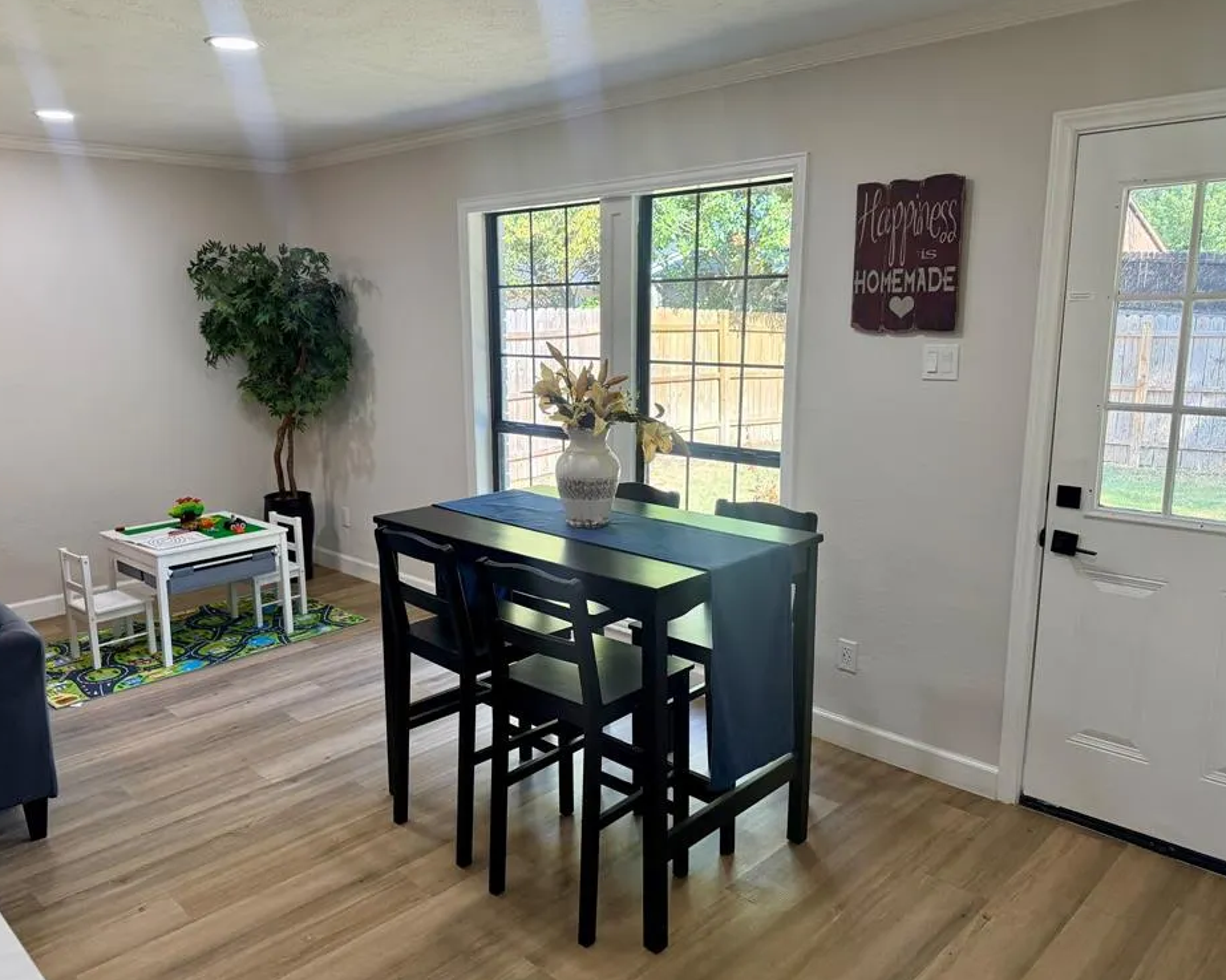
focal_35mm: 26
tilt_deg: -10.5
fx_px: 943
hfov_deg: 66.0
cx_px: 576
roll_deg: +0.5
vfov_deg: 54.9
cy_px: 498
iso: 200
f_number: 1.78
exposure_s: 1/228
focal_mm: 6.76
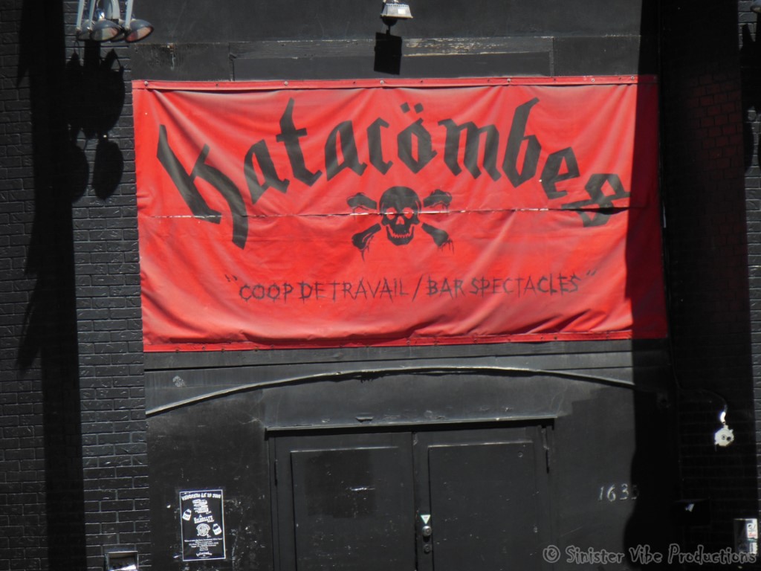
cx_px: 380
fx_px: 5496
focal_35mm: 250
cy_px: 286
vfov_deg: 5.9
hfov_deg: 7.9
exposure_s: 1/320
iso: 125
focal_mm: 45
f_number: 5.8
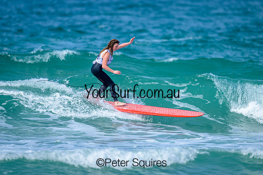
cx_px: 132
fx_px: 5846
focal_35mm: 800
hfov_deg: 2.6
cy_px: 88
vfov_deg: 1.7
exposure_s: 1/2000
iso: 320
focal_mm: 800
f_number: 6.3
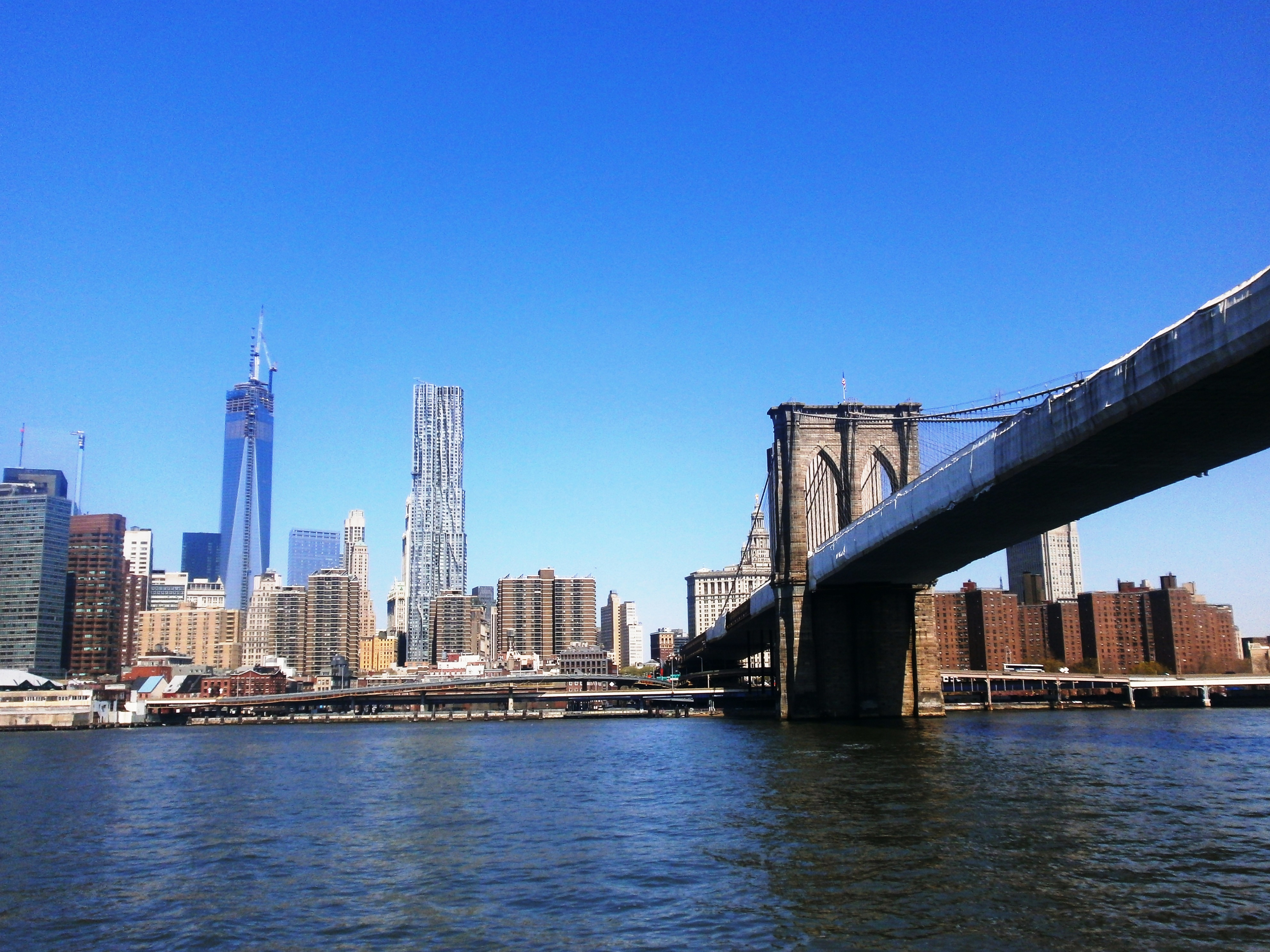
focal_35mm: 32
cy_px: 476
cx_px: 635
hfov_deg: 56.8
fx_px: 1174
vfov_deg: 44.2
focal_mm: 5.8
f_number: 11
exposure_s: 1/160
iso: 100
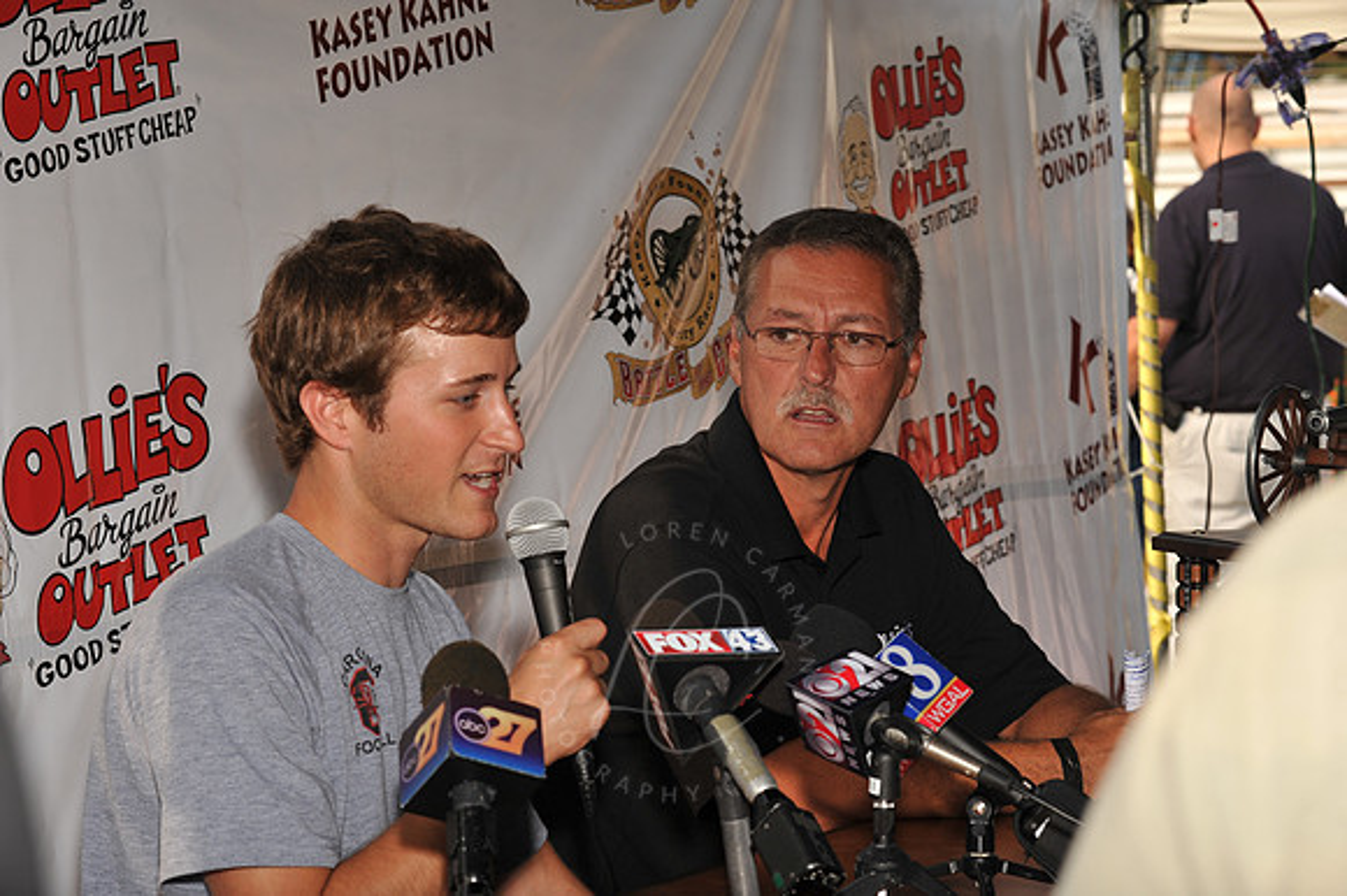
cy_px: 448
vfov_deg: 12.2
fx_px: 4188
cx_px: 674
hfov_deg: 18.3
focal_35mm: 112
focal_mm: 112
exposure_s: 1/320
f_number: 11
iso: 320
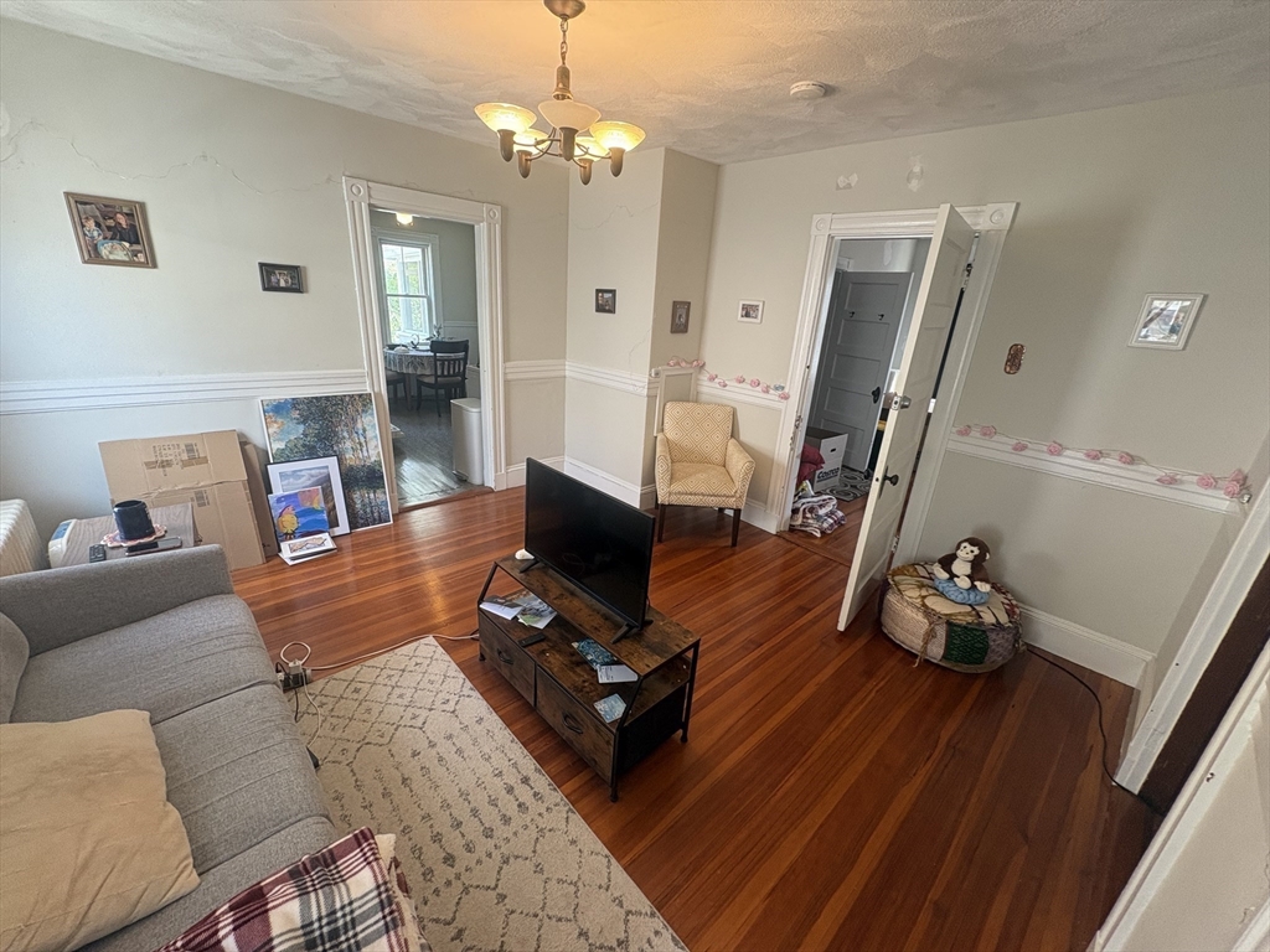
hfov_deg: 102.1
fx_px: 514
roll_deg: -4.1
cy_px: 476
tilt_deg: -18.5
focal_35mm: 14
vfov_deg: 85.7
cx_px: 635
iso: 160
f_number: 2.2
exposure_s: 1/60
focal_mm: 2.22
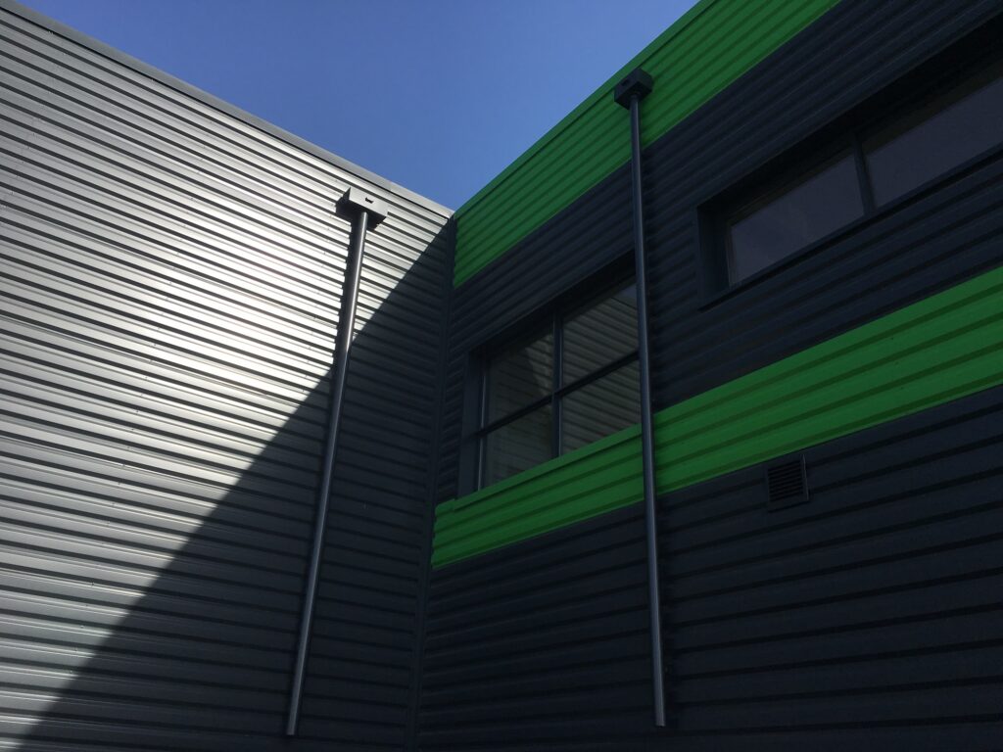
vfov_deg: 48.2
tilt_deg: +27.6
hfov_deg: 61.7
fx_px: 840
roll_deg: -3.2
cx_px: 502
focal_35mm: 29
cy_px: 376
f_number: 2.2
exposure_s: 1/1748
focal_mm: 4.15
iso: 25
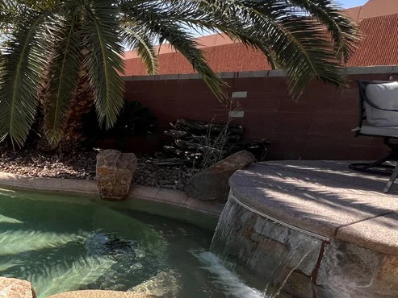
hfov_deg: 50.4
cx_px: -14
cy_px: 184
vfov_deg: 50.9
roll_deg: +0.8
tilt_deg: -16.1
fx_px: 311
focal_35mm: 27
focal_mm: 1.57
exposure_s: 1/1130
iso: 32
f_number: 1.8
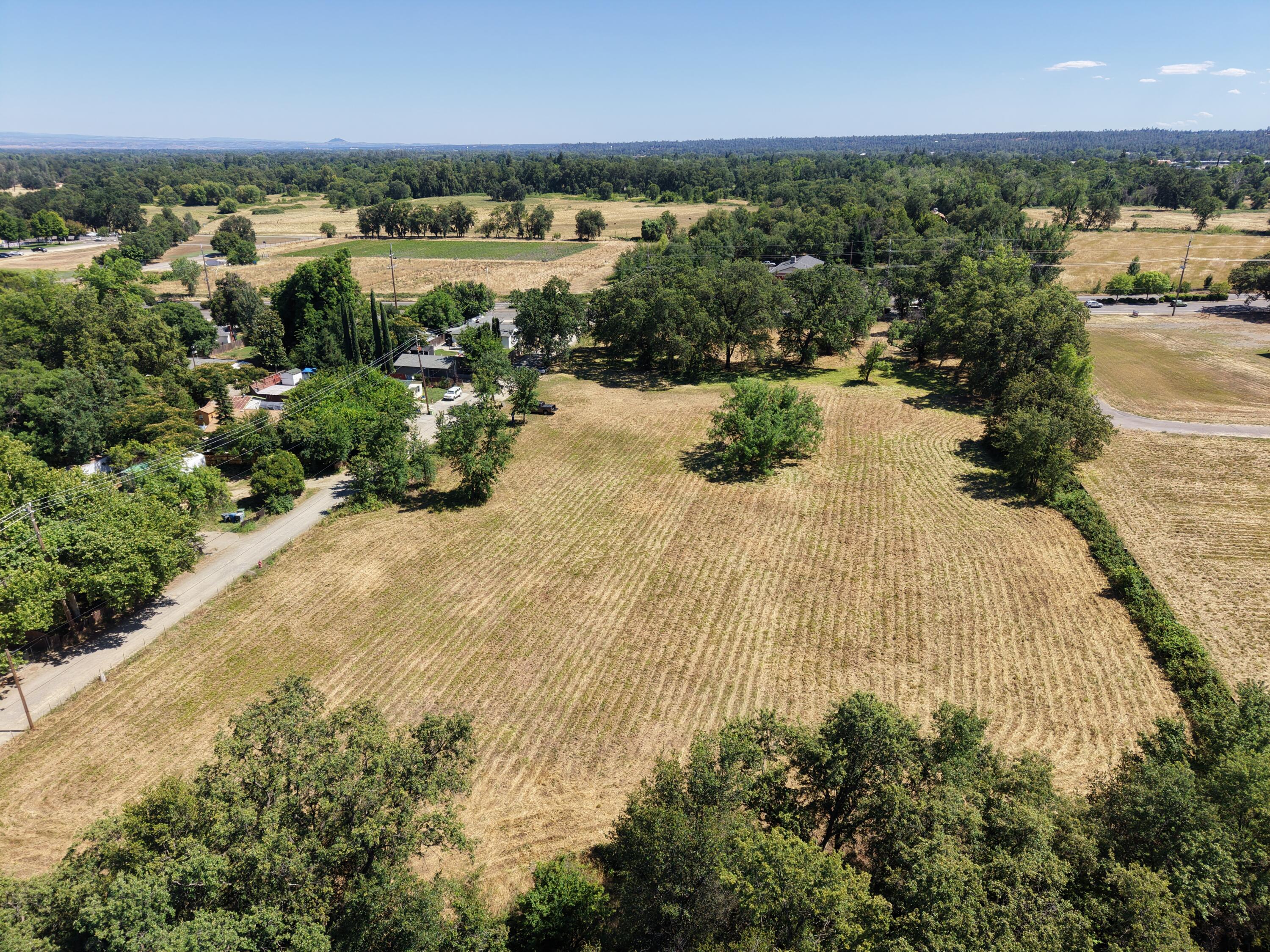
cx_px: 635
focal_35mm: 23
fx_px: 844
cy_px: 476
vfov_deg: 58.9
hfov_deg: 73.9
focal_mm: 8.67
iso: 290
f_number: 1.8
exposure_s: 1/5000
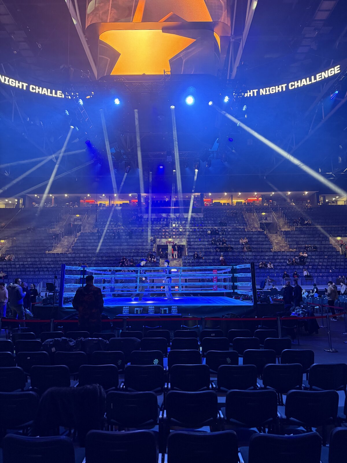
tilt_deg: +8.3
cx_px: 174
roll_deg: +0.7
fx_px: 321
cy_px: 232
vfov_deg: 71.6
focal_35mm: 24
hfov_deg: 56.8
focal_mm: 6.76
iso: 640
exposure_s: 1/50
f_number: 1.78
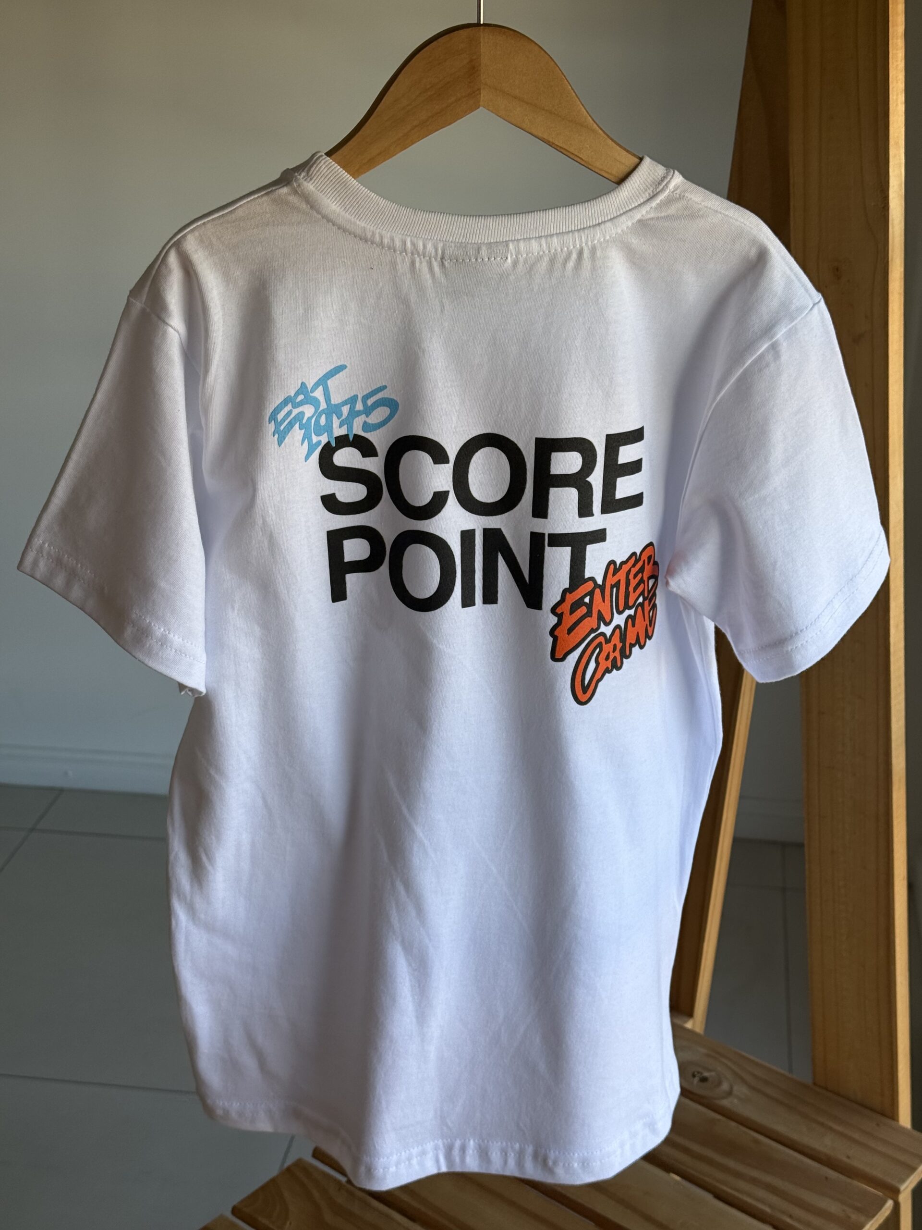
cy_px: 615
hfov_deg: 30.3
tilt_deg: -21.4
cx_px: 461
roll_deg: -0.1
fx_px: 1705
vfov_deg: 39.7
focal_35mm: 48
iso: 80
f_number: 1.78
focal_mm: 6.76
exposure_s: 1/527
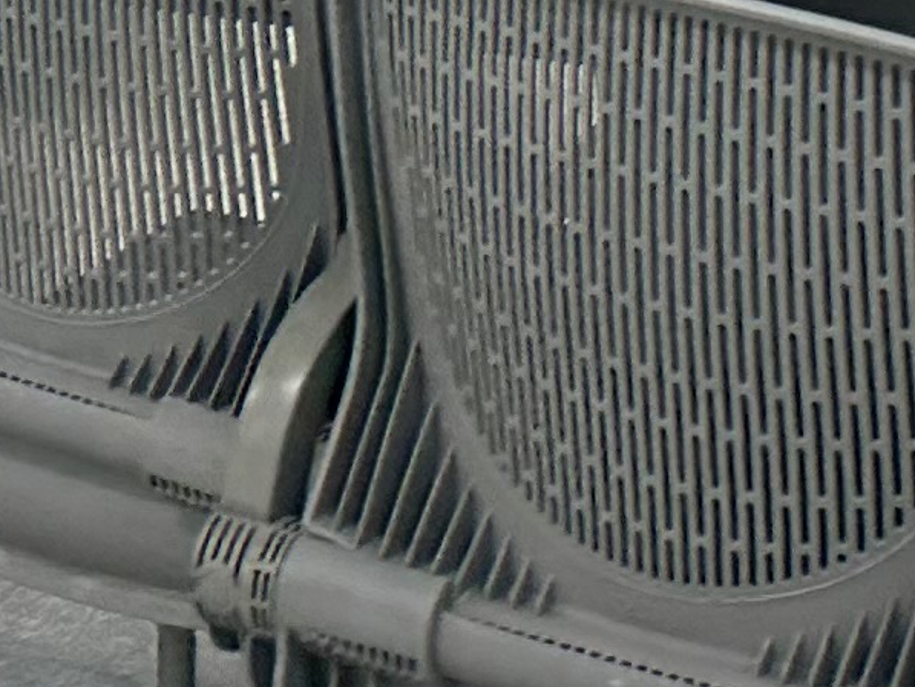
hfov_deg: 12.1
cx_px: 791
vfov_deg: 8.0
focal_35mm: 162
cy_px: -1291
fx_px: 4283
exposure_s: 1/120
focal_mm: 6.86
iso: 100
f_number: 1.78
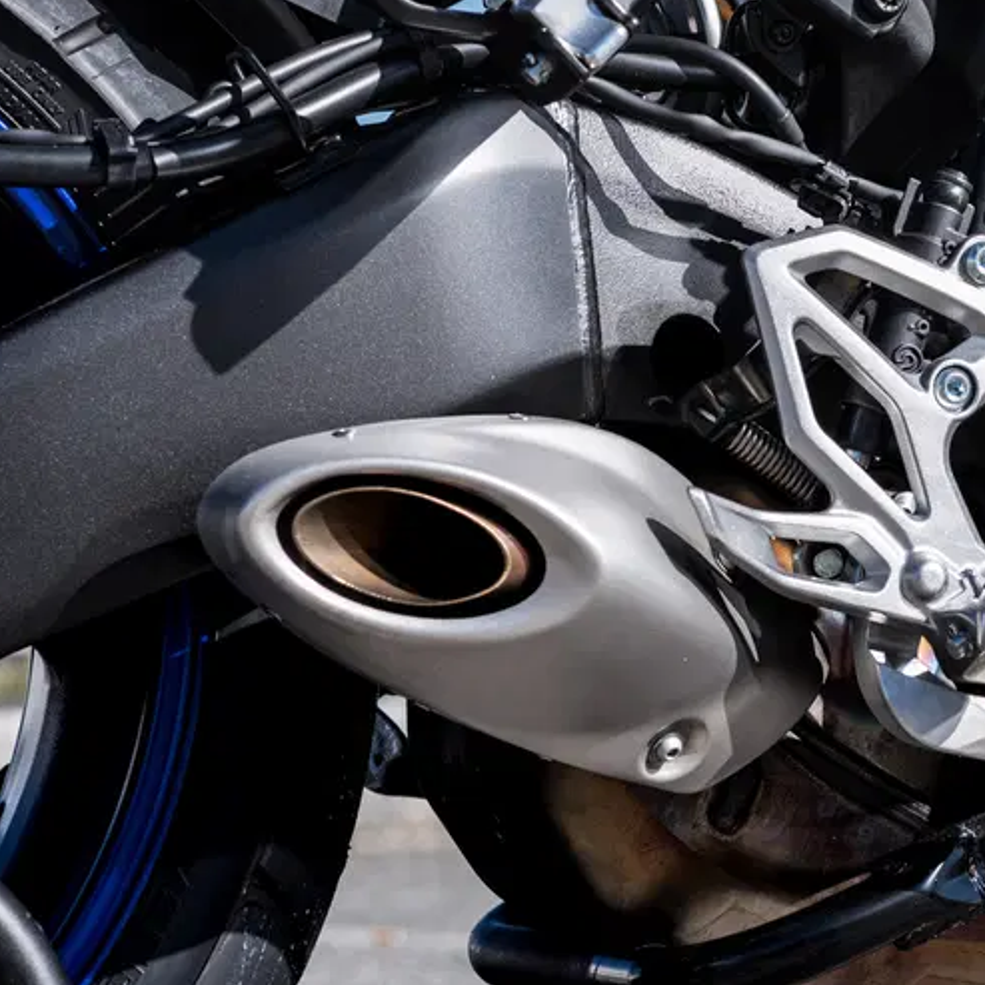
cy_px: 293
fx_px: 5666
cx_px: 1169
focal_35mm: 176
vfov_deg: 9.9
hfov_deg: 9.8
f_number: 7.1
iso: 64
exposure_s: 1/200
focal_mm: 85
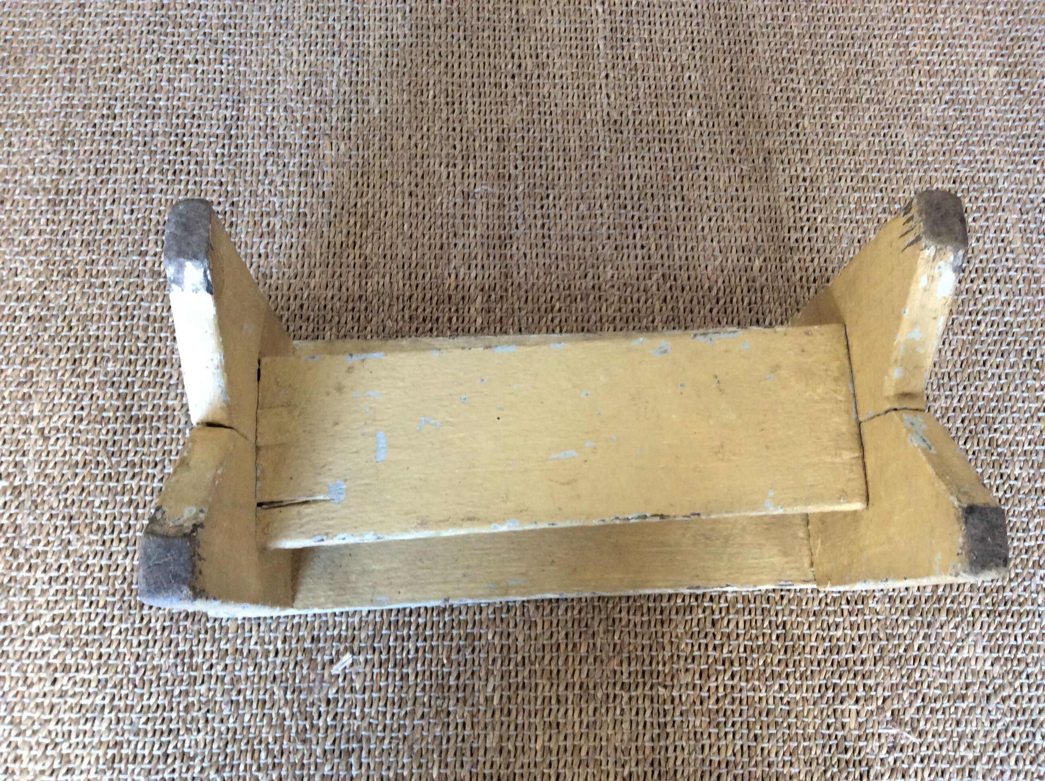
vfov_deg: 44.1
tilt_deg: -74.1
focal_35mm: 32
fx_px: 965
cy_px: 390
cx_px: 522
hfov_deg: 56.9
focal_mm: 3.3
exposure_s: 1/25
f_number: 2.4
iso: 160
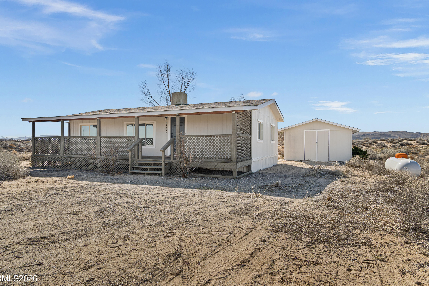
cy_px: 142
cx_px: 207
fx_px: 262
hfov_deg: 78.6
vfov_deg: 57.2
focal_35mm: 22
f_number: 8
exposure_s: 1/50
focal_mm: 14
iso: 100
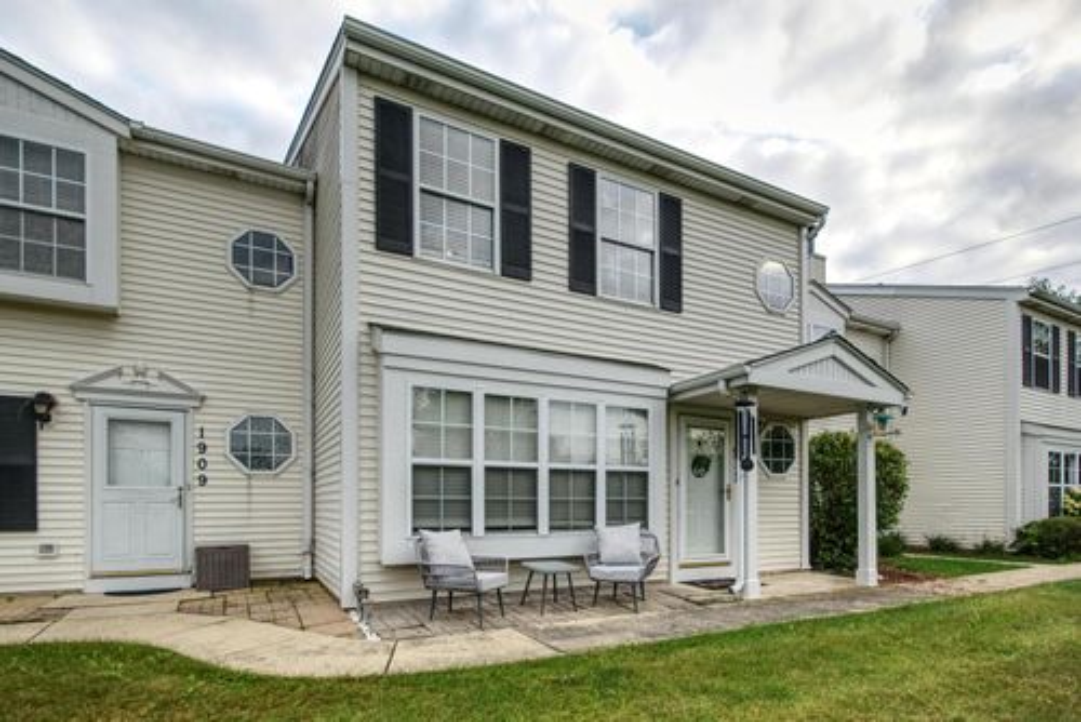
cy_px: 361
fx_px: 451
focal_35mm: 15
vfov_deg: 77.4
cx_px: 540
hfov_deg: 100.4
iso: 400
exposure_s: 1/125
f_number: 5.6
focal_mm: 10
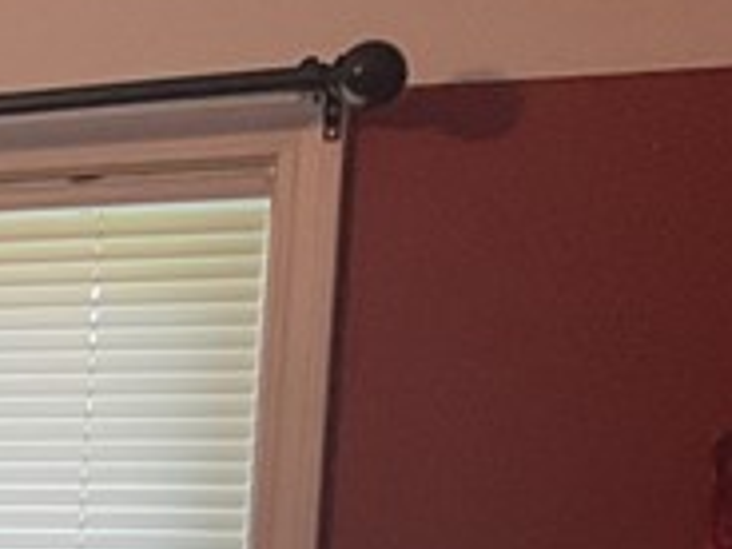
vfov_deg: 8.9
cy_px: 967
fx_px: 3405
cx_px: -1193
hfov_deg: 10.2
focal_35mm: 161
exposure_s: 1/60
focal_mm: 3
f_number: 1.8
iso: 40
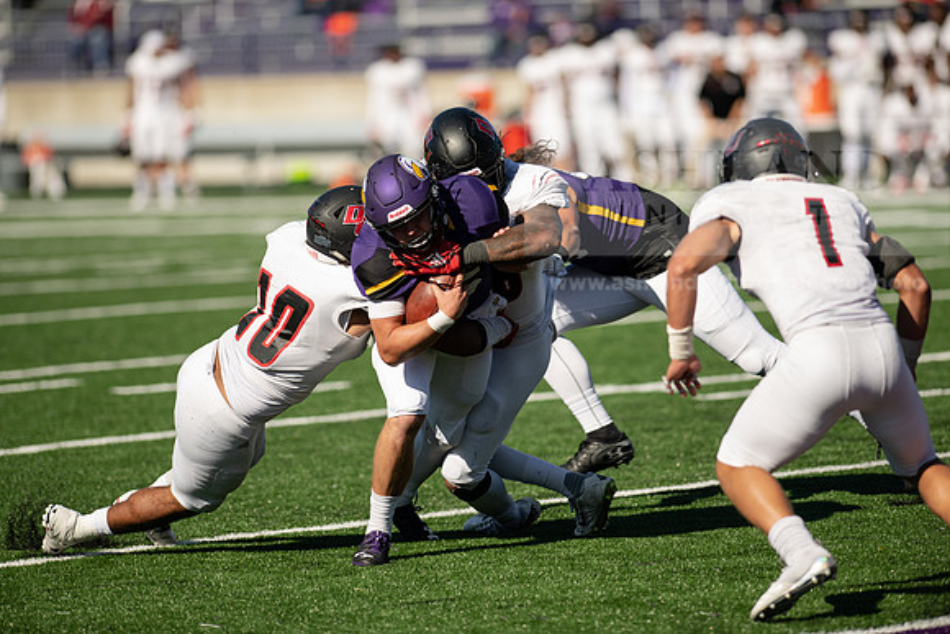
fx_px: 7918
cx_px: 475
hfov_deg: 6.9
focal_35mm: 300
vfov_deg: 4.6
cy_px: 317
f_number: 3.2
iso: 160
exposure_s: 1/2500
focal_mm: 300
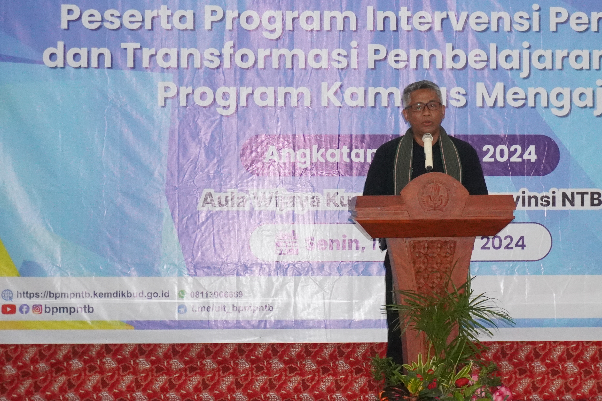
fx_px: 2040
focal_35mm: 122
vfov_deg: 11.2
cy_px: 146
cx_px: 425
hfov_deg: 16.7
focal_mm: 50
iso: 5000
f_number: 5.6
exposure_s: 1/160
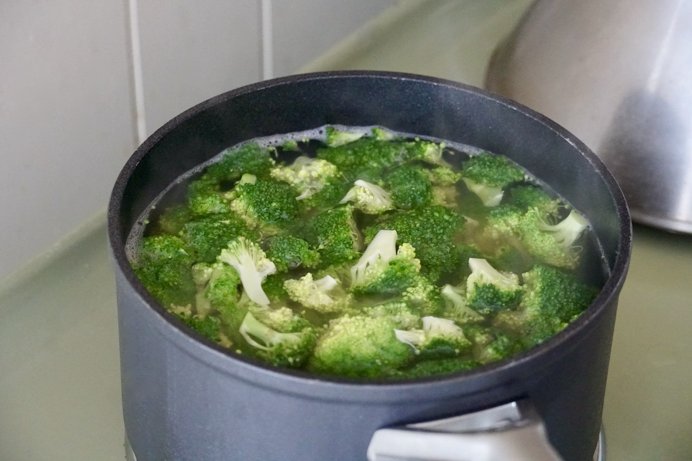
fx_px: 1816
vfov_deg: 14.5
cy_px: 230
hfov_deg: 21.6
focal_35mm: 94
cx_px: 346
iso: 6400
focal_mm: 63
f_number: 5.6
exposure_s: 1/20
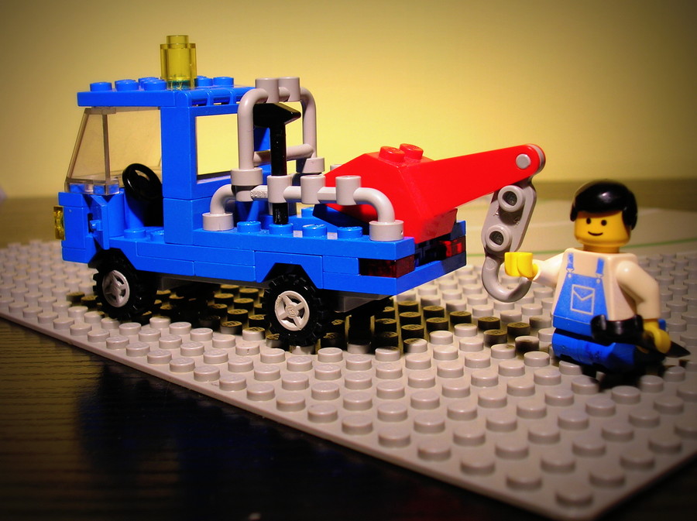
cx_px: 348
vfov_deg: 31.5
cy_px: 260
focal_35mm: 46
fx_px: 925
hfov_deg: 41.3
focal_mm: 7.7
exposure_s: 1/9.8
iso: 50
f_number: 3.2
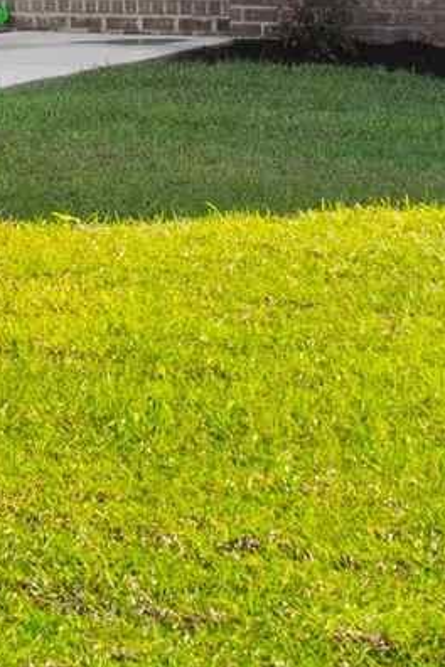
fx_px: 3022
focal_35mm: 163
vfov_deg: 12.3
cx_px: -226
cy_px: -167
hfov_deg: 8.2
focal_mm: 14
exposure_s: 1/320
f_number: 9
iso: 100
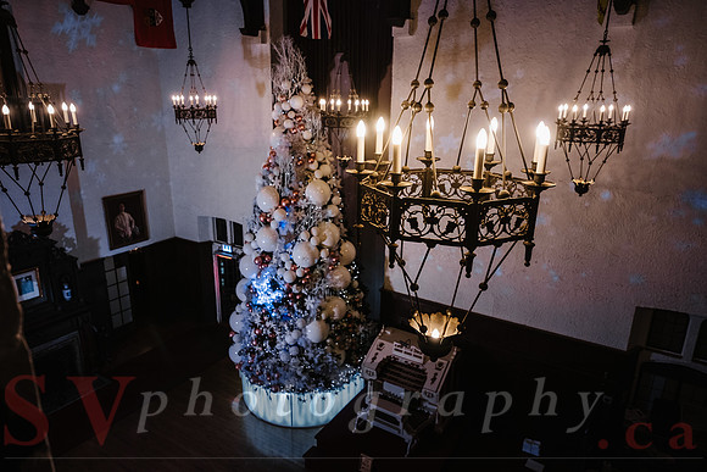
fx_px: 471
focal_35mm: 24
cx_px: 354
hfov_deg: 73.7
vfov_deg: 53.2
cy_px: 236
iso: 800
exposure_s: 1/50
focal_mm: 15.7
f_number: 2.8
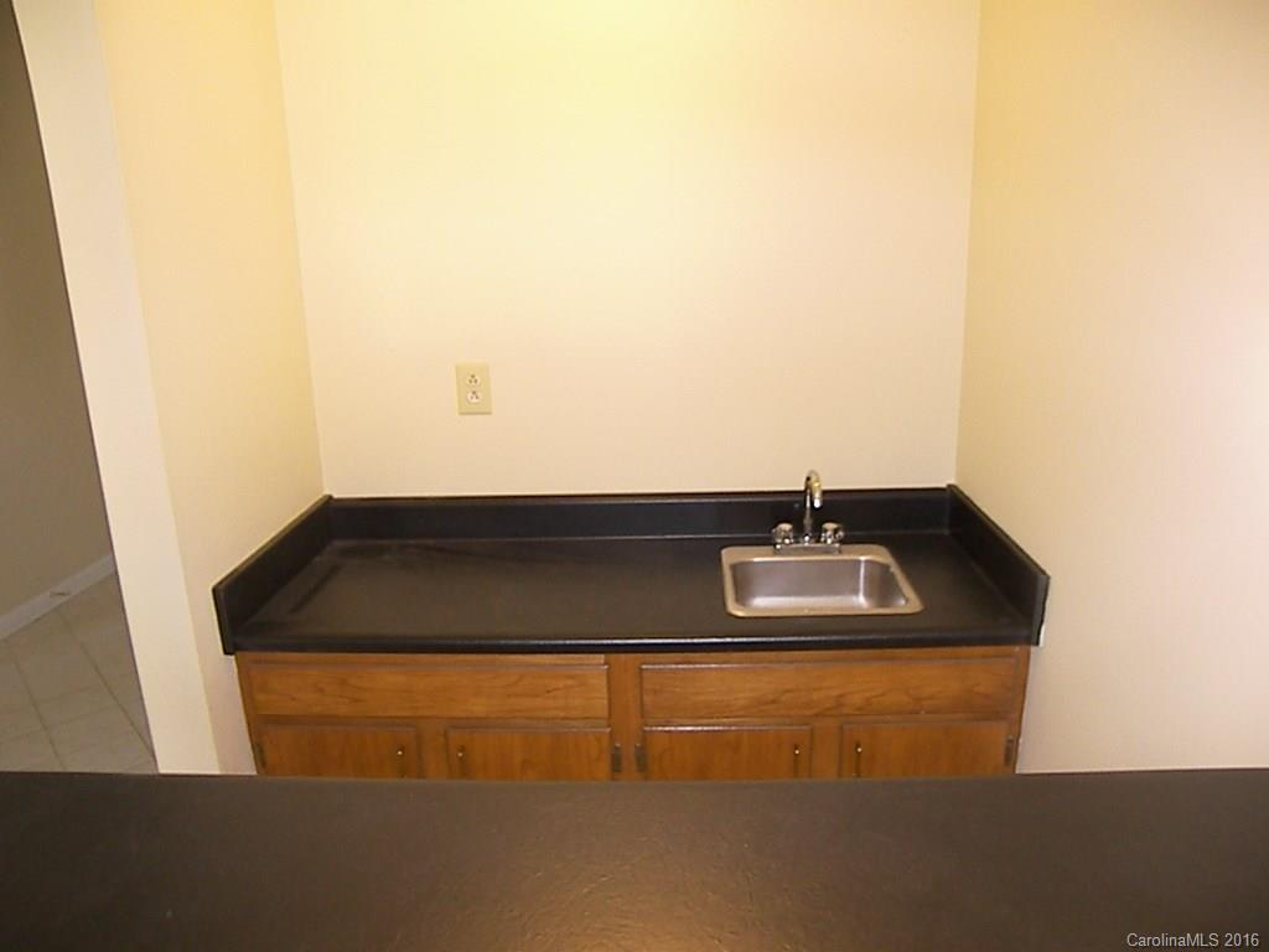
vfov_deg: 56.8
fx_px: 880
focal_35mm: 24
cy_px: 476
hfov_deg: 71.6
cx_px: 634
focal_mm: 5
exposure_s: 1/30
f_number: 2.8
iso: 400
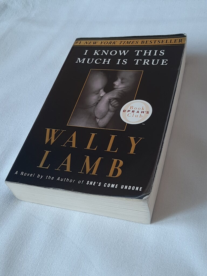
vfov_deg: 65.3
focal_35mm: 27
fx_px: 215
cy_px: 138
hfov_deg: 51.4
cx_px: 104
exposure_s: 1/60
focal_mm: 3.93
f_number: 1.7
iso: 132
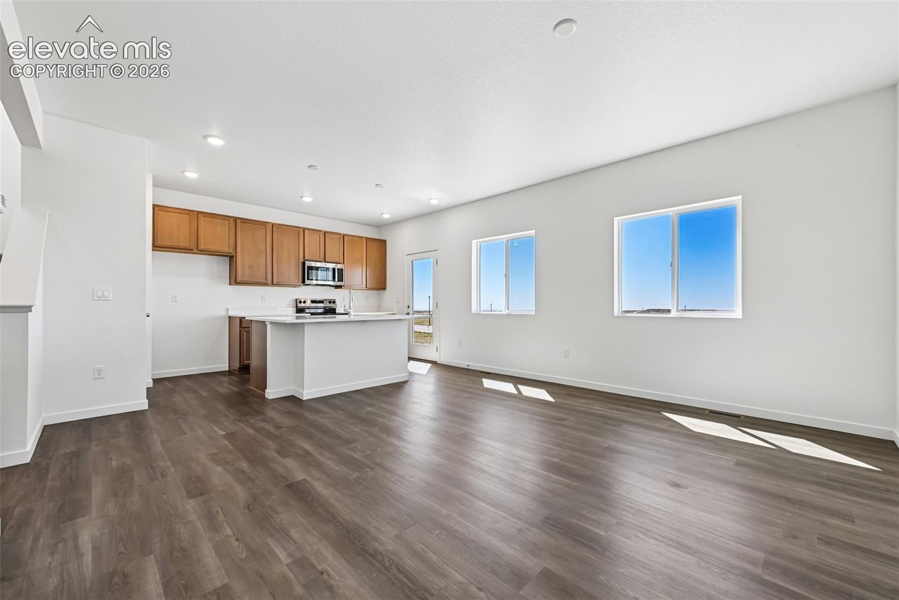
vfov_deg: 81.2
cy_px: 300
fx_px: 350
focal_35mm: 14
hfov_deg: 104.3
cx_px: 450
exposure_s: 1/15
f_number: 11
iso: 110
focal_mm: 14
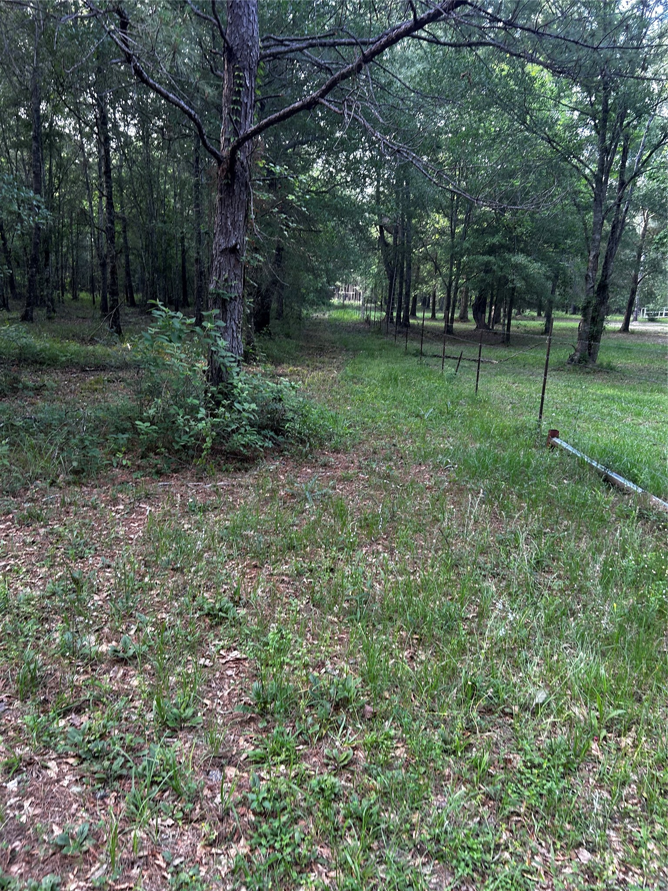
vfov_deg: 67.3
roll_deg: -2.9
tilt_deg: -13.8
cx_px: 334
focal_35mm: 26
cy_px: 446
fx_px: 669
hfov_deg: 53.1
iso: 80
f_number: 1.5
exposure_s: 1/121
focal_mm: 5.7
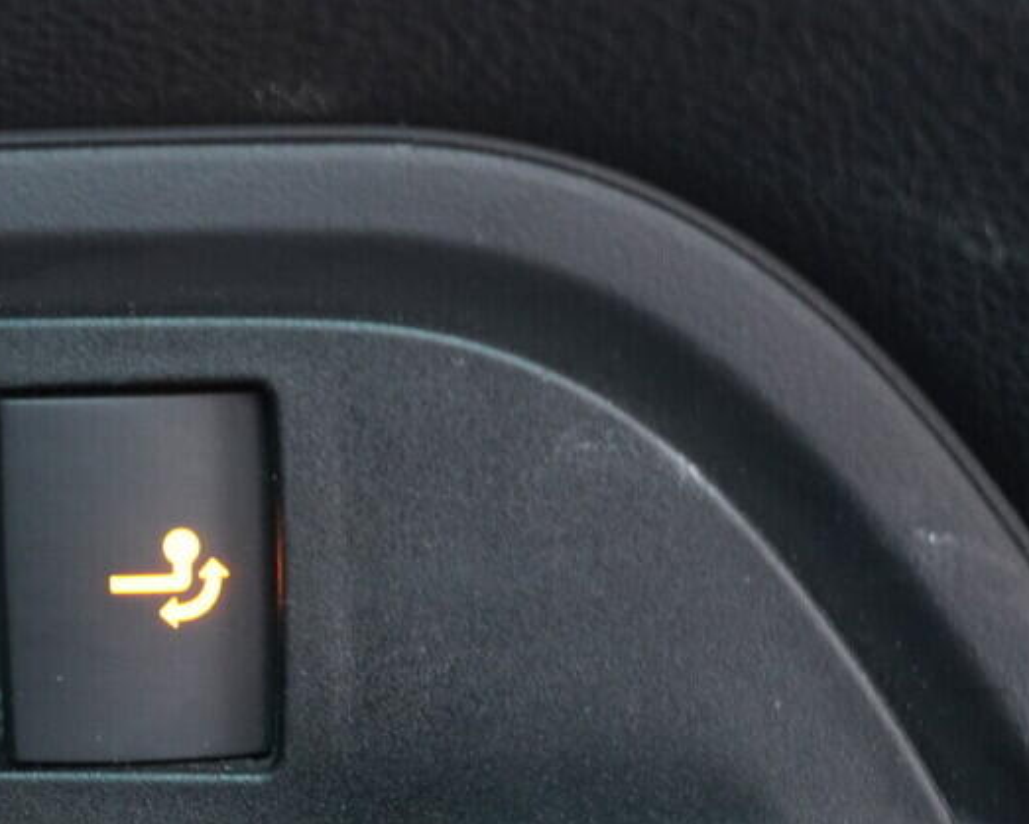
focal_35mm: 93
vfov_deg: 16.5
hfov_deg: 19.0
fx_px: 2834
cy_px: 610
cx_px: -336
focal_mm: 24
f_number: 2.8
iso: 1250
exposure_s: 1/40
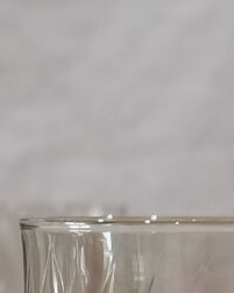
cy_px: 679
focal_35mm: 225
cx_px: 66
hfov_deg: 6.9
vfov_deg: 8.0
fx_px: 1951
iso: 100
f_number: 1.9
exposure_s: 1/50
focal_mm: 6.71
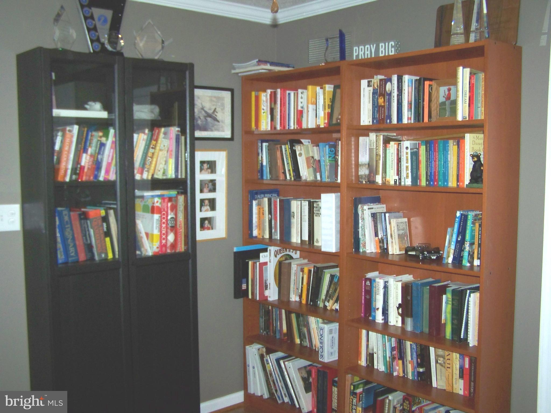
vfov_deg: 37.7
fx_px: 605
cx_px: 276
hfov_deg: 49.0
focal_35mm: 38
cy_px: 206
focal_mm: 6.3
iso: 200
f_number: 2.8
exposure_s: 1/30
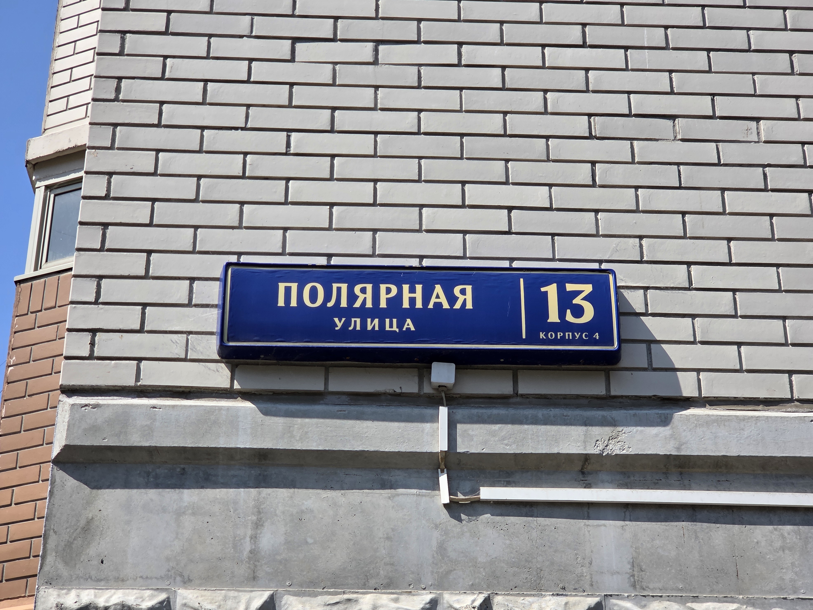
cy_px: 304
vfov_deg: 21.0
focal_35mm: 70
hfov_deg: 27.8
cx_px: 409
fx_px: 1644
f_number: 2.4
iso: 25
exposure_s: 1/1445
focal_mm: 7
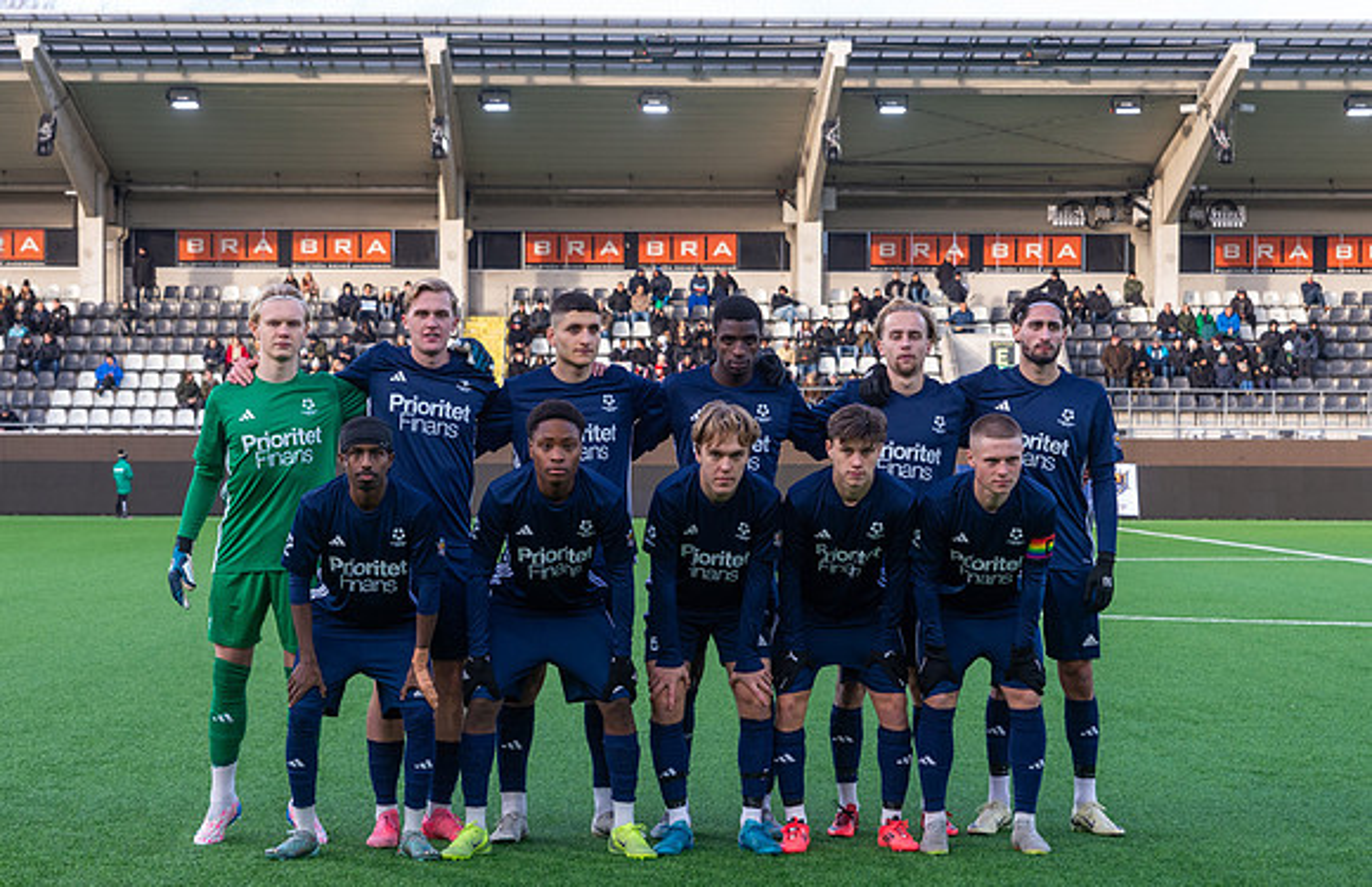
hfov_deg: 23.3
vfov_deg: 15.2
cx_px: 675
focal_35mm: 88
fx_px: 3328
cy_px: 571
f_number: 5
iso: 1600
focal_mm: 70
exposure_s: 1/400
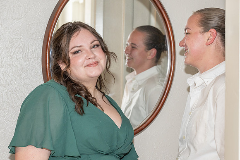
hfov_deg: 19.6
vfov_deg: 13.1
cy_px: 85
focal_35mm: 104
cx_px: 124
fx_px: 696
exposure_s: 1/80
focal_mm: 88
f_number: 5.6
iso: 800
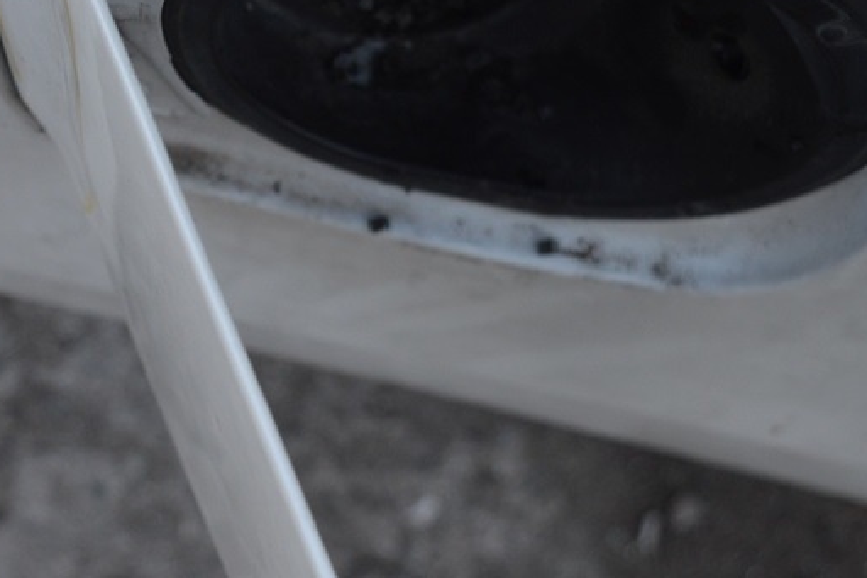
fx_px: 1806
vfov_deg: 18.2
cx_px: 222
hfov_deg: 26.7
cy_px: 287
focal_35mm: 75
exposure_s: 1/60
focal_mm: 25
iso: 400
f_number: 4
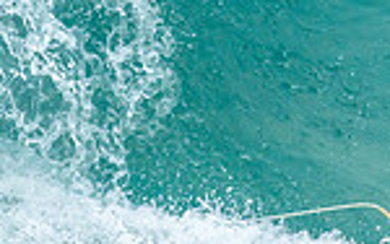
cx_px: 674
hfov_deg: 0.6
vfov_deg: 0.3
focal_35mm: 3812
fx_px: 40547
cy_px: 22
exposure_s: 1/2500
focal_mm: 800
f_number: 6.3
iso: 1400
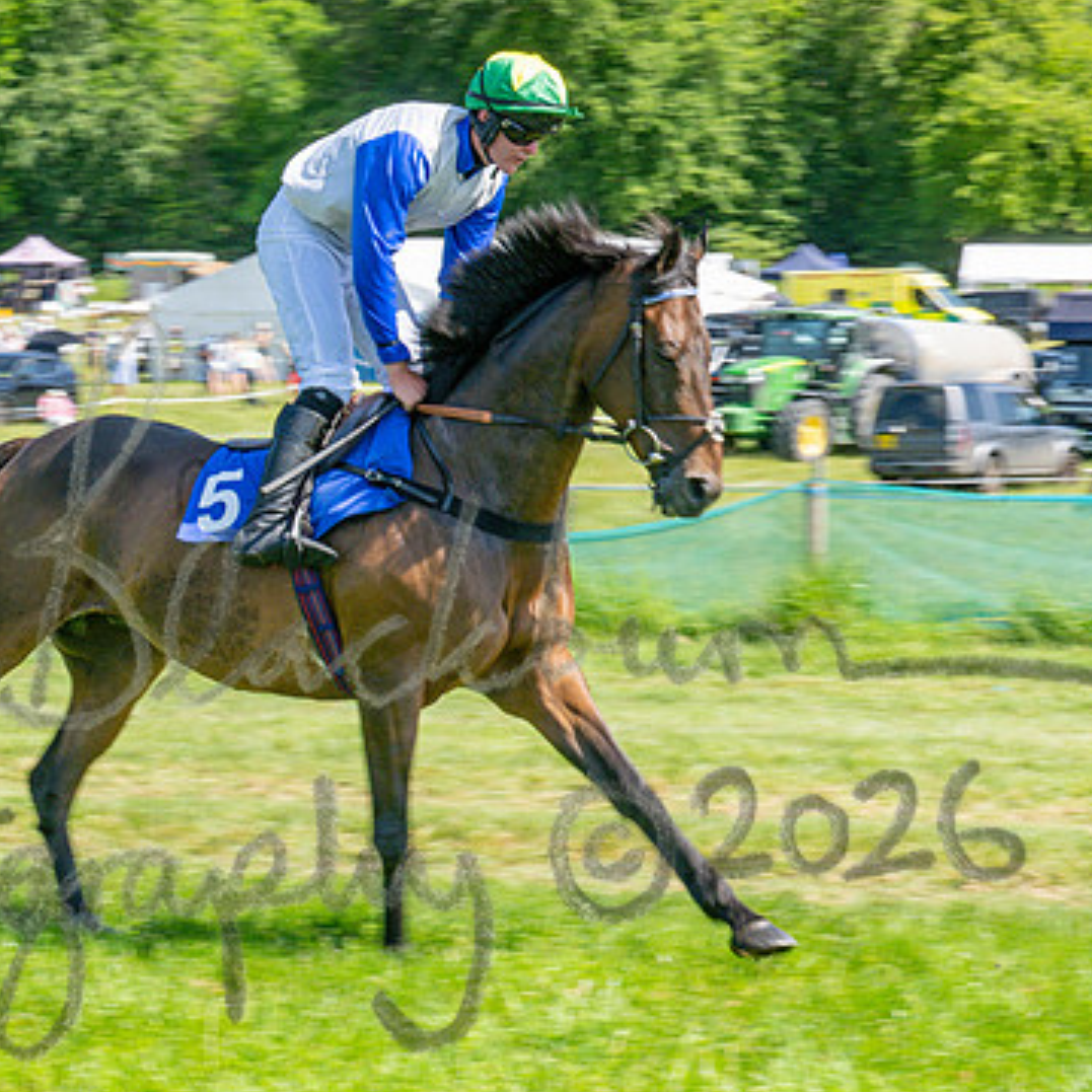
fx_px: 3997
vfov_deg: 15.6
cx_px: 211
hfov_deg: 15.5
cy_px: 529
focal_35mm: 112
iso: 200
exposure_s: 1/160
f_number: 18
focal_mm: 70
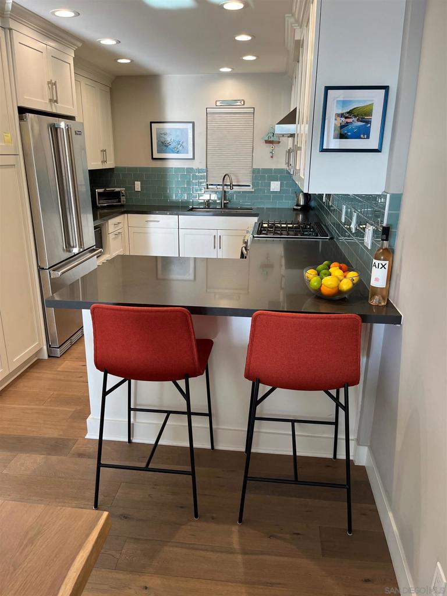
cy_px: 298
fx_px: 448
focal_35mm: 26
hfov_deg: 53.1
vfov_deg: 67.3
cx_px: 224
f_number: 1.6
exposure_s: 1/120
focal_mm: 5.1
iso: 125
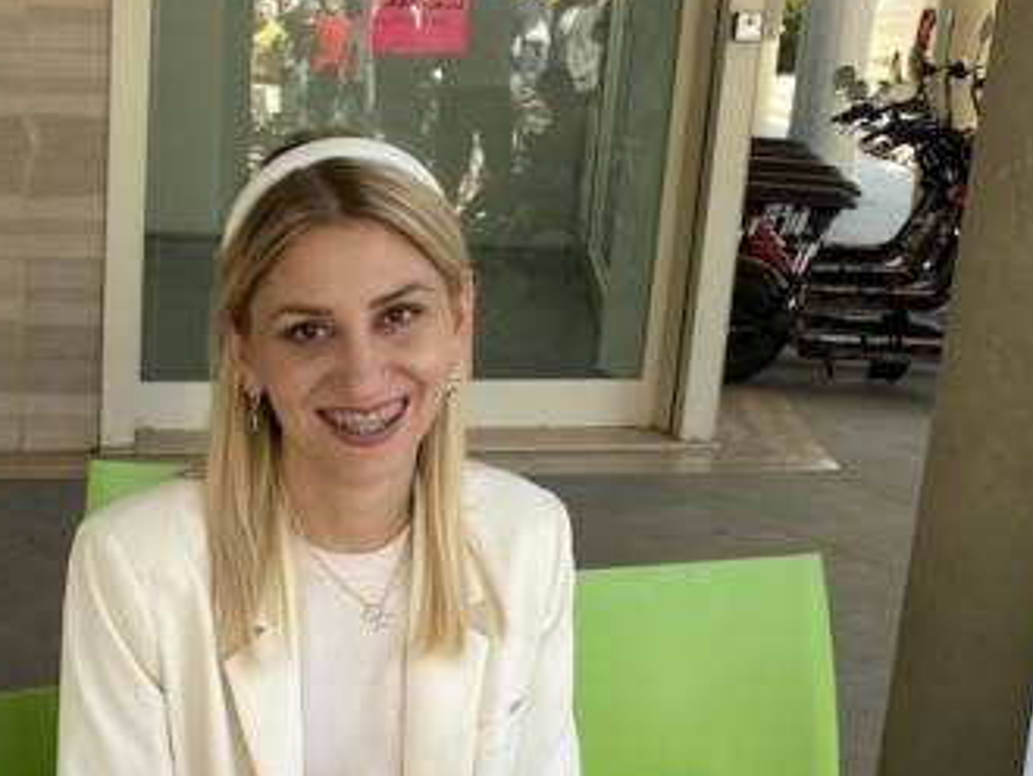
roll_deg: -2.0
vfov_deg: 23.2
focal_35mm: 63
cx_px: 160
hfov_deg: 29.8
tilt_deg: -17.8
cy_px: 548
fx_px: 1881
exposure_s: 1/193
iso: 32
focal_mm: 4.25
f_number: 1.8
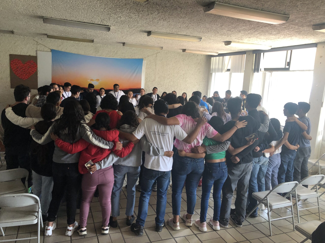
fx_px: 263
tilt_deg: -8.7
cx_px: 162
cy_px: 122
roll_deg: -3.1
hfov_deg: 63.4
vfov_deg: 49.7
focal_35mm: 28
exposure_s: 1/30
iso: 25
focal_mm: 4
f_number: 1.8
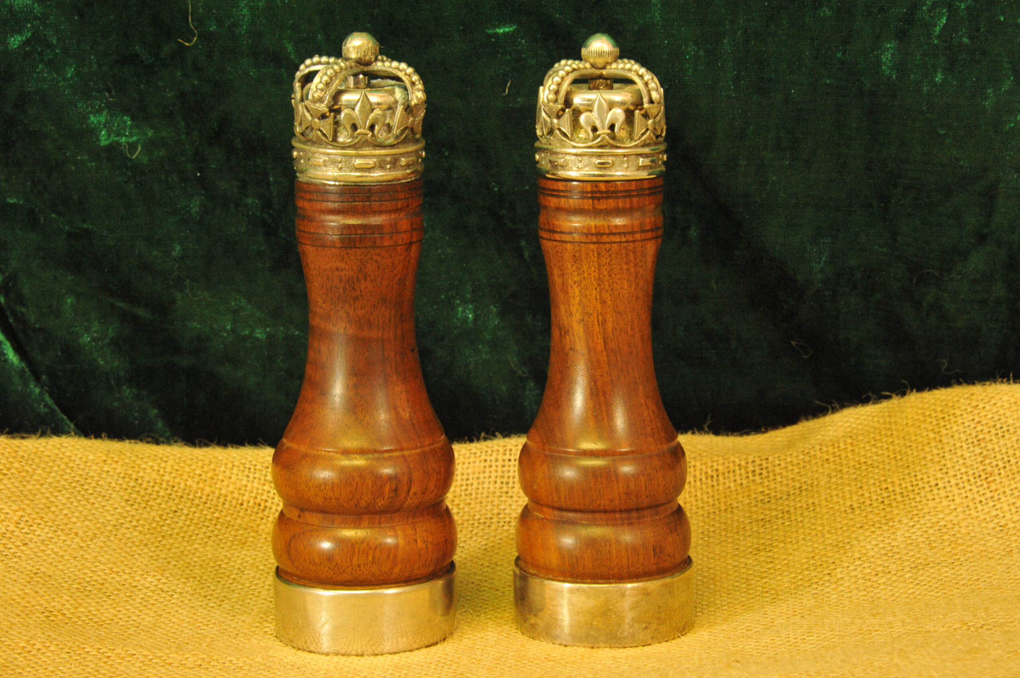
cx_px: 510
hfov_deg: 18.6
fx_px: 3114
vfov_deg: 12.4
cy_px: 339
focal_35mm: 110
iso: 6400
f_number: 20
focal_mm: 110
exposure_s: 1/15
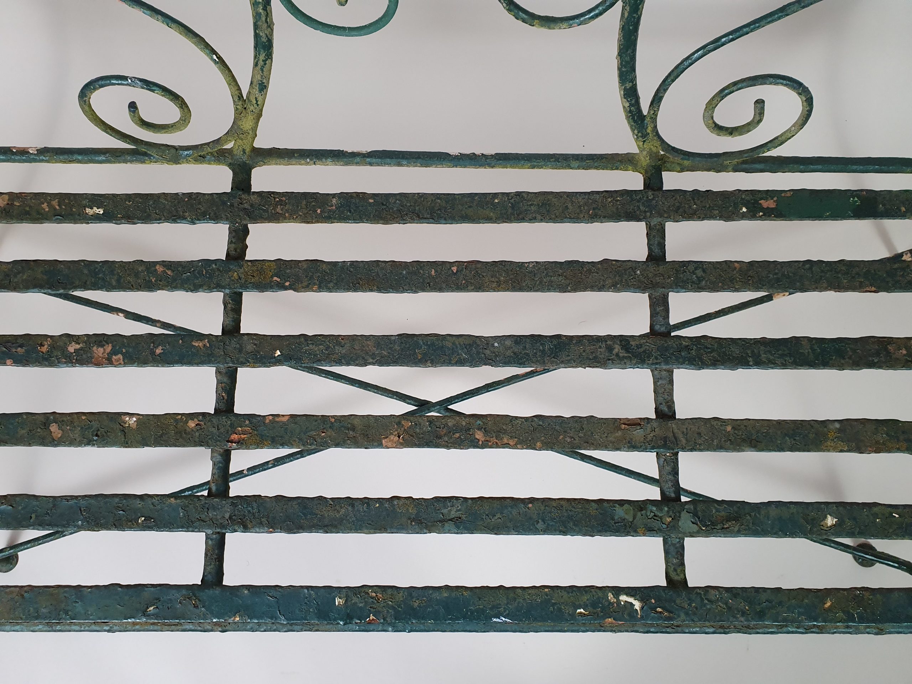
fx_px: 685
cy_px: 342
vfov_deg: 53.1
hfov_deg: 67.3
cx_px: 456
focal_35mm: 26
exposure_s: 1/50
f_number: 2.4
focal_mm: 4.32
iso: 320
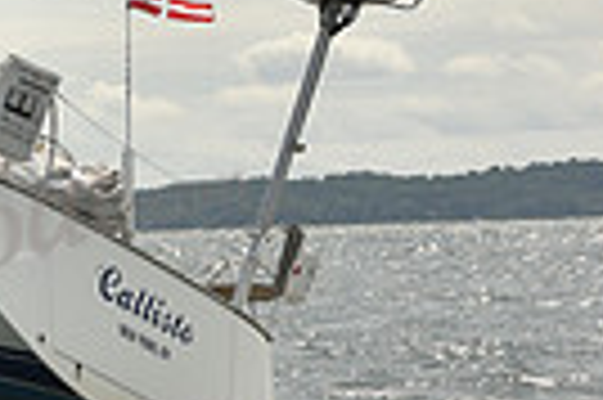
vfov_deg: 4.5
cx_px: -616
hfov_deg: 6.6
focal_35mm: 304
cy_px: 79
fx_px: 5086
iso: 250
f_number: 10
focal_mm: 70
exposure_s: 1/800
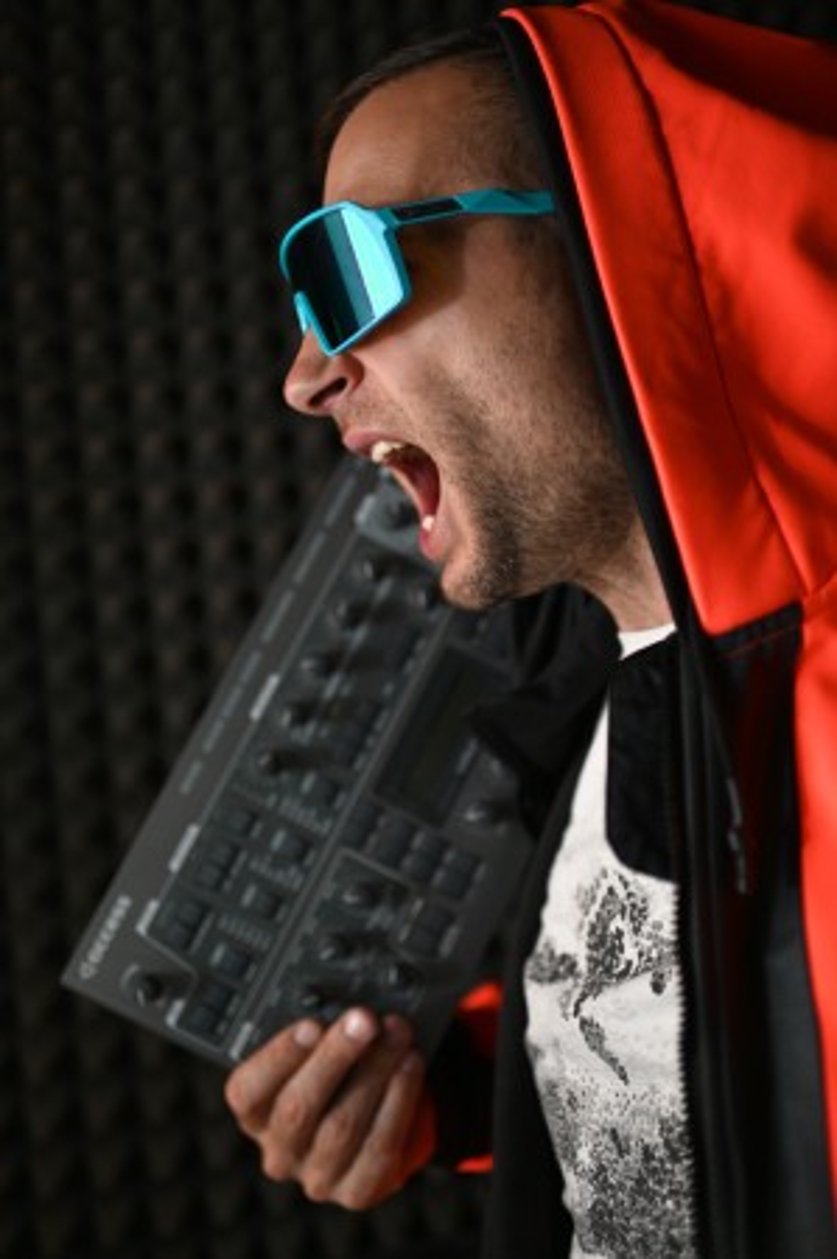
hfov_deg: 37.8
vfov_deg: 54.5
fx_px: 1223
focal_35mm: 35
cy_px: 630
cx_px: 418
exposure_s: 1/100
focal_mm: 35
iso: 100
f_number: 1.8
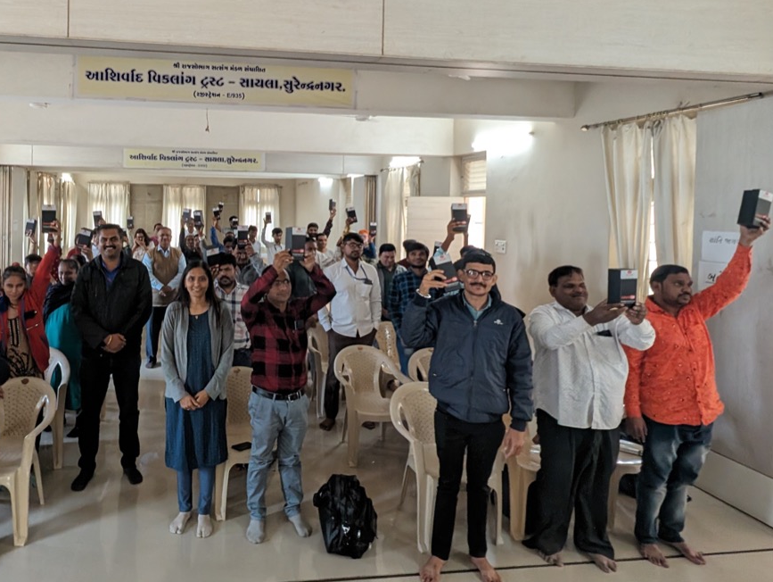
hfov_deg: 75.9
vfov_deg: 62.8
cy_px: 224
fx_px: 469
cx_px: 245
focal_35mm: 21
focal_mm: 1.95
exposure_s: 1/40.6
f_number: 2.2
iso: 294
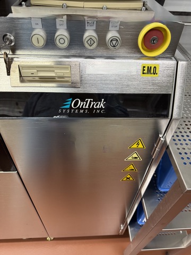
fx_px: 177
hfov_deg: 56.8
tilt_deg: -46.4
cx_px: 96
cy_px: 128
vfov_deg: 71.6
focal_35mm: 24
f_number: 1.78
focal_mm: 6.76
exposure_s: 1/100
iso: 200
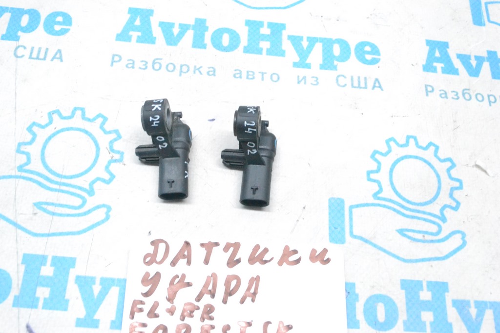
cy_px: 166
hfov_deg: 49.5
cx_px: 250
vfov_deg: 34.2
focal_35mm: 39
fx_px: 542
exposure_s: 1/160
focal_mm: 26
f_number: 9
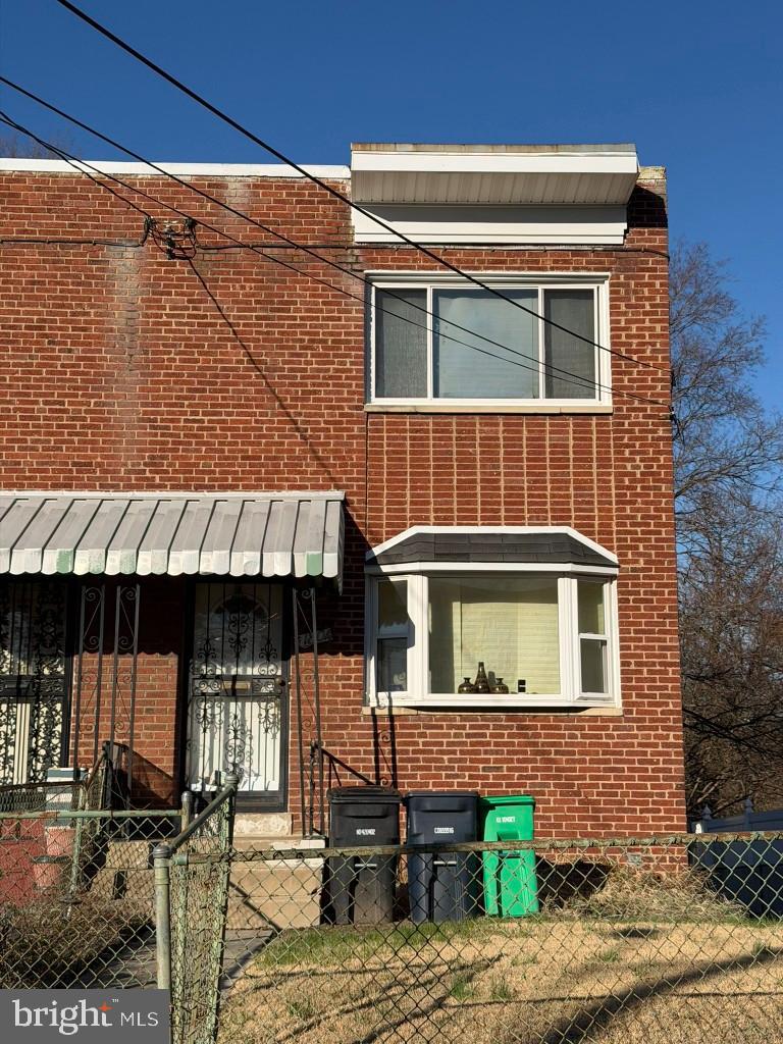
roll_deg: -0.6
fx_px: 1448
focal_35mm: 48
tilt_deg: +11.6
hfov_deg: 30.3
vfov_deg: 39.7
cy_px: 522
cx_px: 392
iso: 64
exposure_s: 1/6024
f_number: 1.78
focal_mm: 6.76
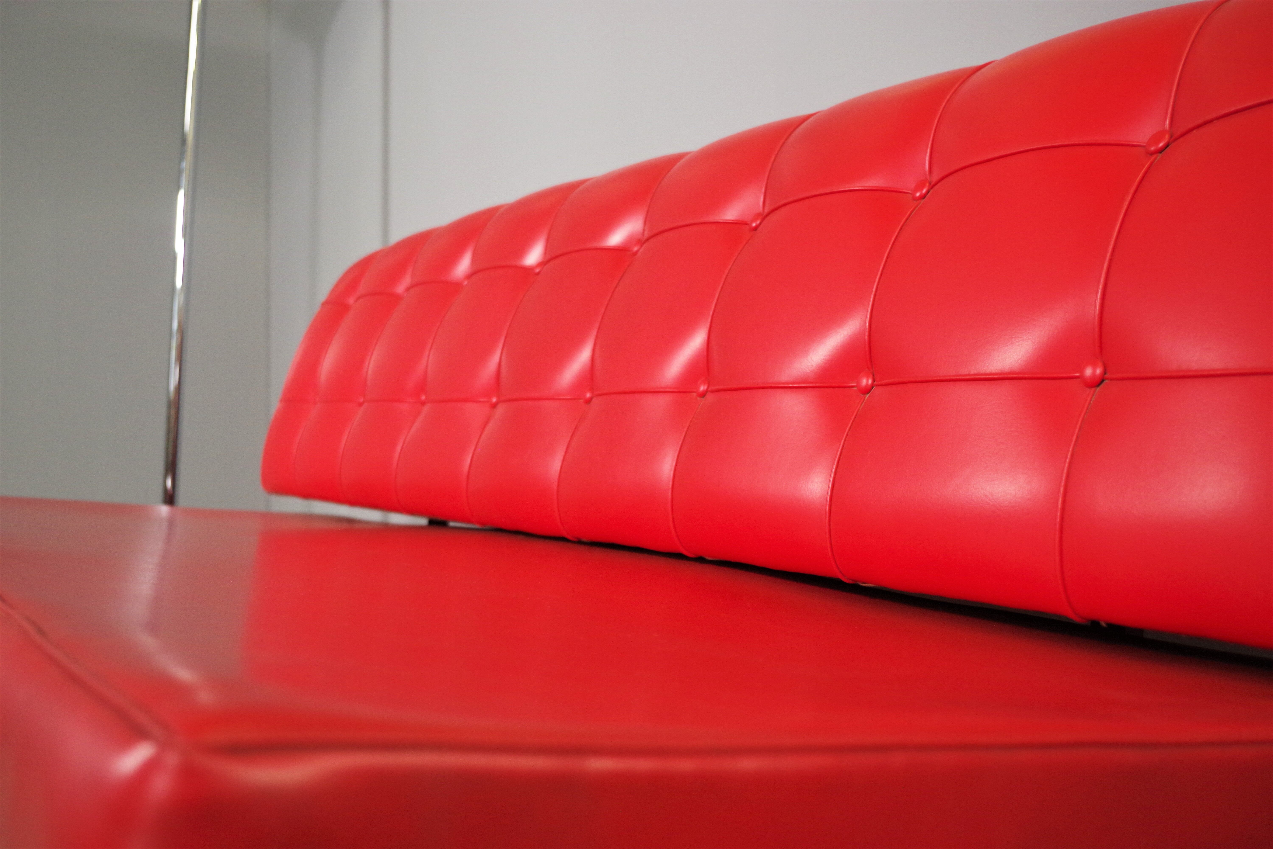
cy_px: 424
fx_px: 1485
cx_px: 636
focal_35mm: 42
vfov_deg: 31.9
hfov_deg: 46.4
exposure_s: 1/60
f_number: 4
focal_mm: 28.13
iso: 800
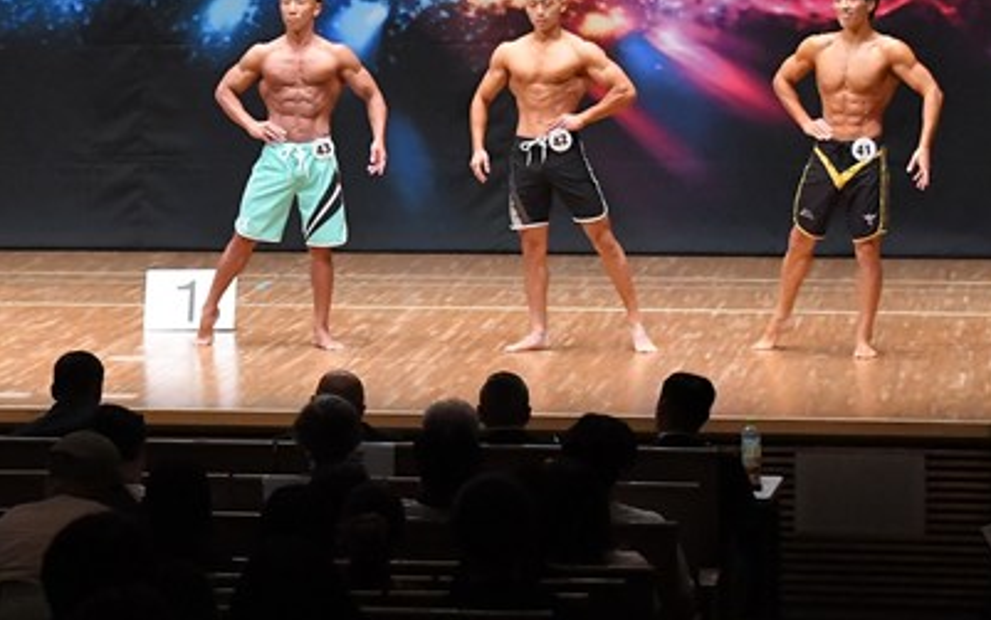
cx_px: 280
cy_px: 114
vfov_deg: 7.2
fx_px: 4945
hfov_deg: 11.4
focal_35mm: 183
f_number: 5.6
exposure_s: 1/400
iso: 8000
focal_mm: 62
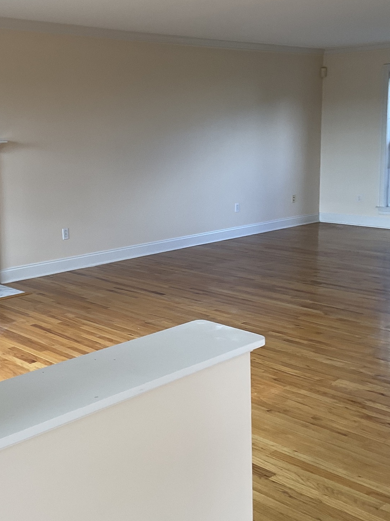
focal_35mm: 46
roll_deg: -0.1
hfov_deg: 31.3
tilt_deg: -10.1
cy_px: 239
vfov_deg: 41.2
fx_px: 691
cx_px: 139
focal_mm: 3
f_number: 1.8
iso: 40
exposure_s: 1/122
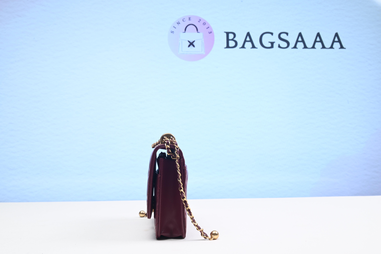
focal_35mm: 41
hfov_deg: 47.4
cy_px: 127
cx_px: 190
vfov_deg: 32.7
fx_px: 434
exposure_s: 1/2
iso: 100
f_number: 16
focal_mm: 41
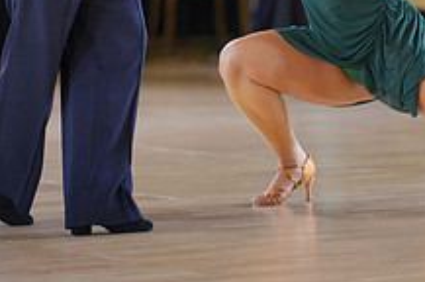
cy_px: -114
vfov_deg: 3.8
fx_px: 4232
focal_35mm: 359
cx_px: 281
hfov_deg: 5.7
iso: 1000
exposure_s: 1/500
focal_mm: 134
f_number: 2
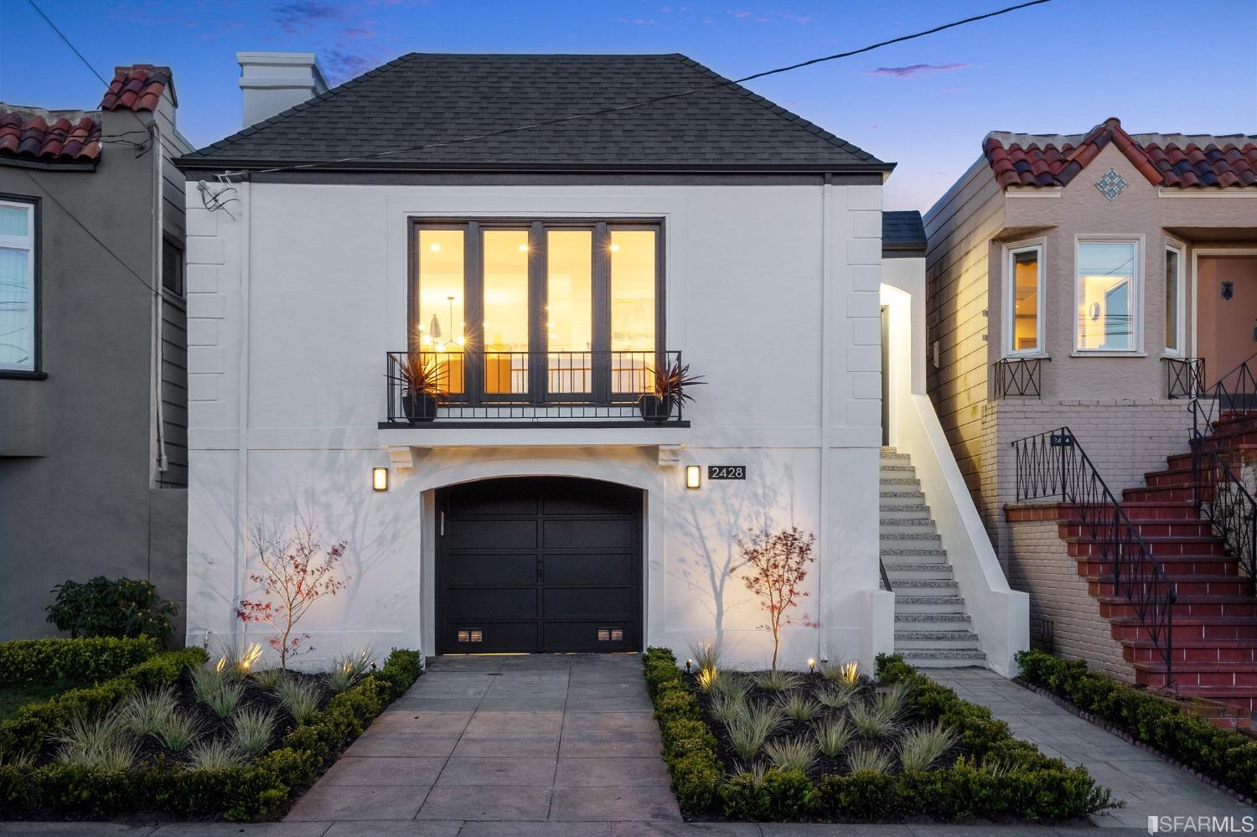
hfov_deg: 54.5
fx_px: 1222
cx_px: 628
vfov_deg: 37.8
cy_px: 418
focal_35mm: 35
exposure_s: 2.5
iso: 200
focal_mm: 35
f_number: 10
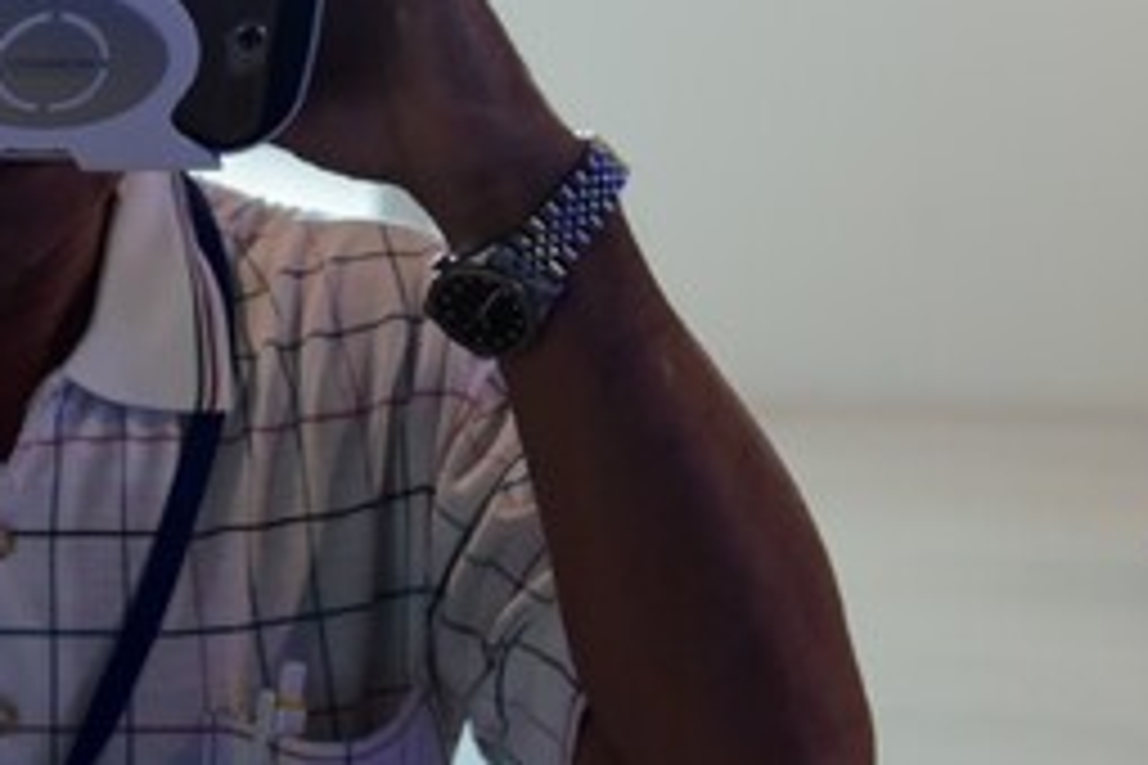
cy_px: 178
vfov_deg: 11.3
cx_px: -351
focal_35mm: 121
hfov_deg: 16.0
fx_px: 3858
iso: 2000
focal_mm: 44
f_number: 4.5
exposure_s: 1/50
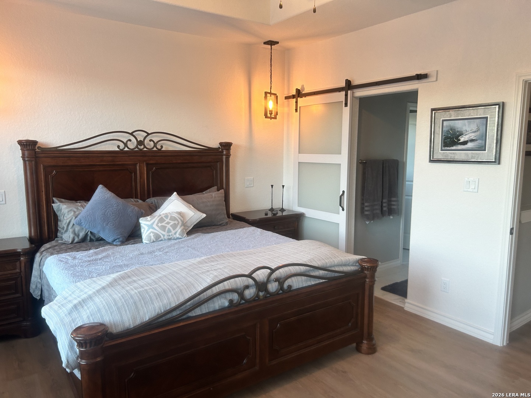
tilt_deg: -4.1
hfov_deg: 67.3
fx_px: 399
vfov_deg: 53.1
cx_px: 266
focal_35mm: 26
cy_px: 199
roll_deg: -1.0
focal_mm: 5.7
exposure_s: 1/60
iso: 100
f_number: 1.5
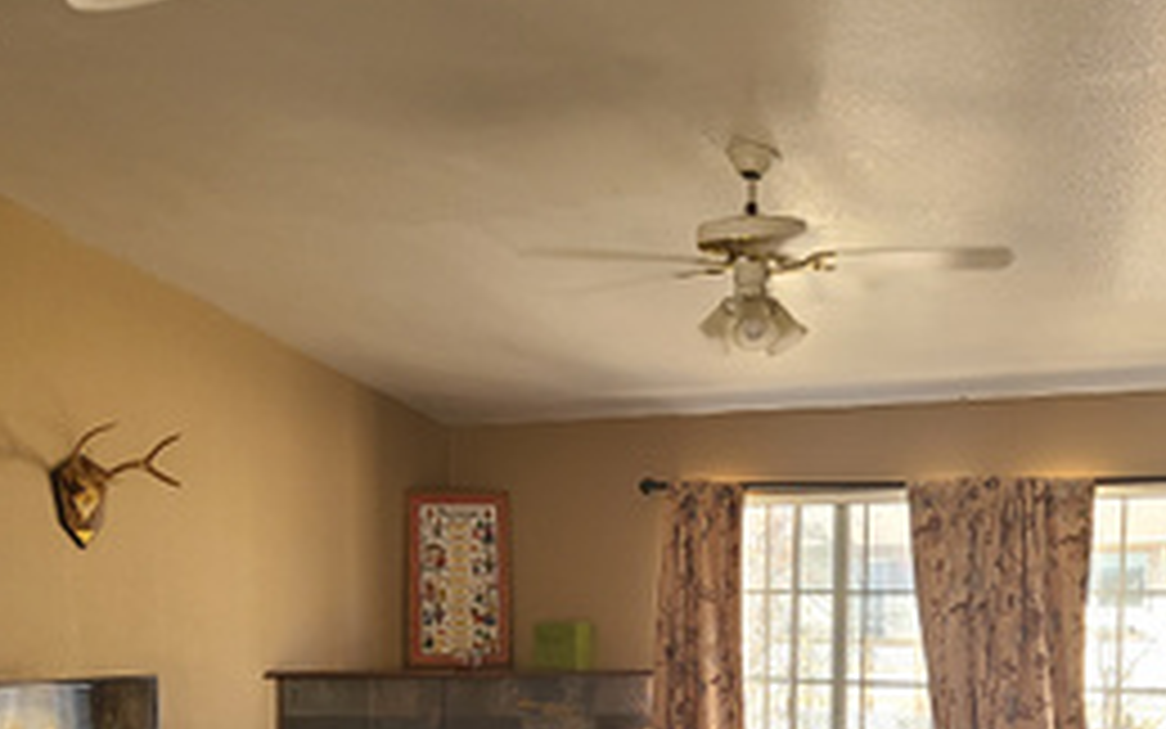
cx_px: 554
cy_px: 806
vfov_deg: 18.4
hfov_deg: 30.2
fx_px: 2161
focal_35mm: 68
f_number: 1.8
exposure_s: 1/59
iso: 100
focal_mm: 5.4
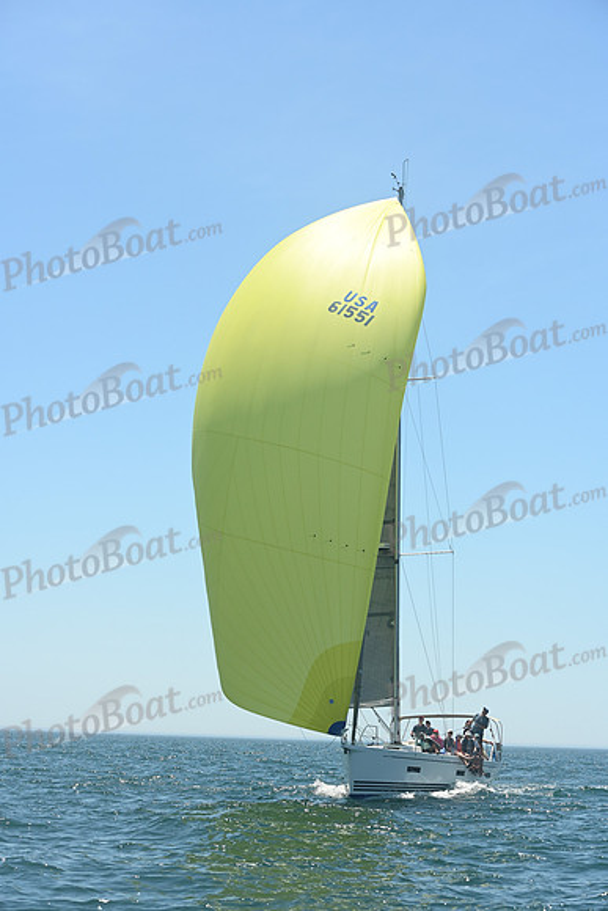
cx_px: 304
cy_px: 456
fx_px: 1772
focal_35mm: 70
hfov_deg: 19.5
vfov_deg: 28.8
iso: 320
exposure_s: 1/1000
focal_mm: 70
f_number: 7.1
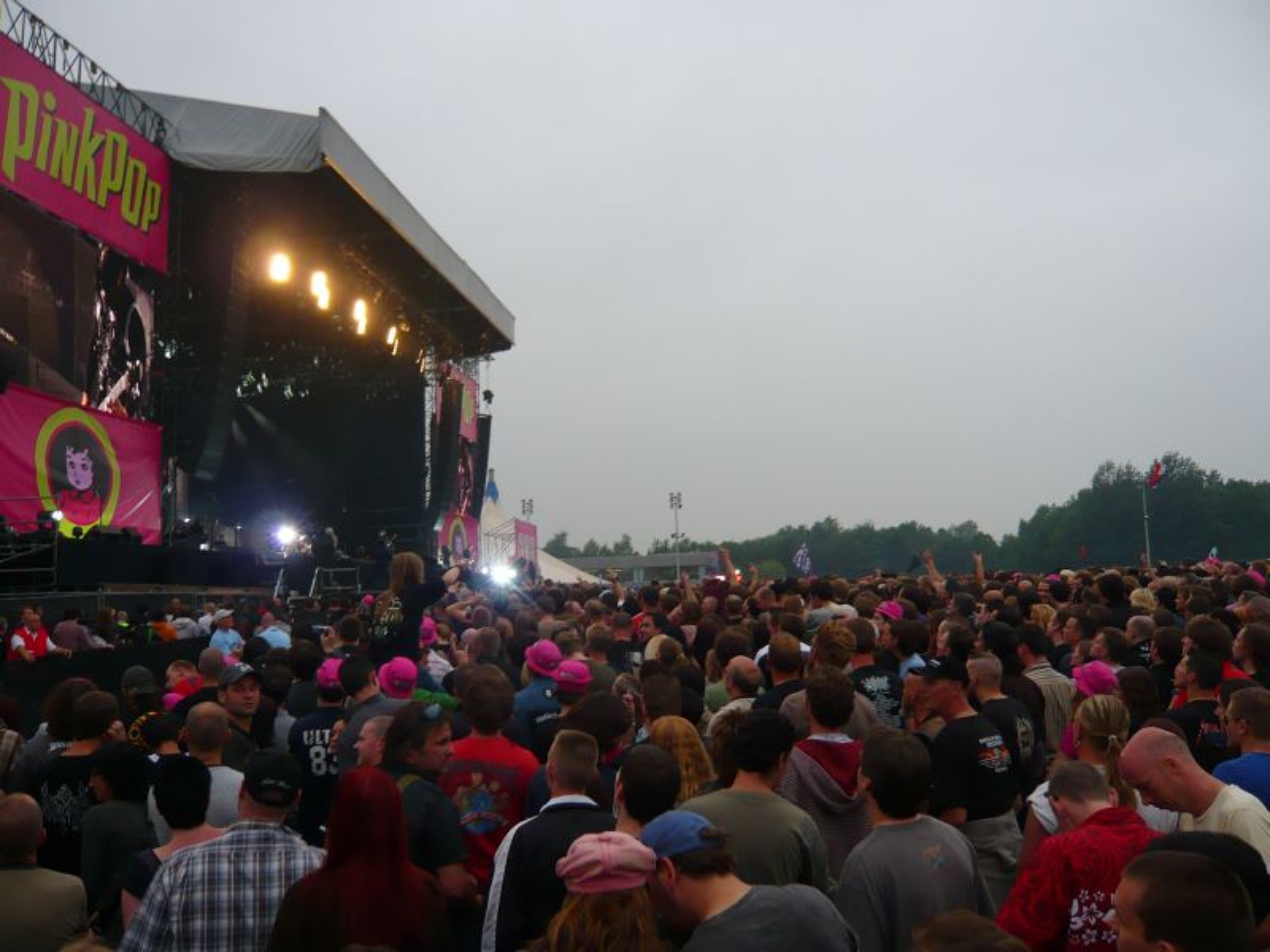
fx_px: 1027
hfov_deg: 63.4
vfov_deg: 49.7
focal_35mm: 28
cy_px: 476
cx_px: 635
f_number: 2.8
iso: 100
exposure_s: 1/60
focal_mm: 4.6
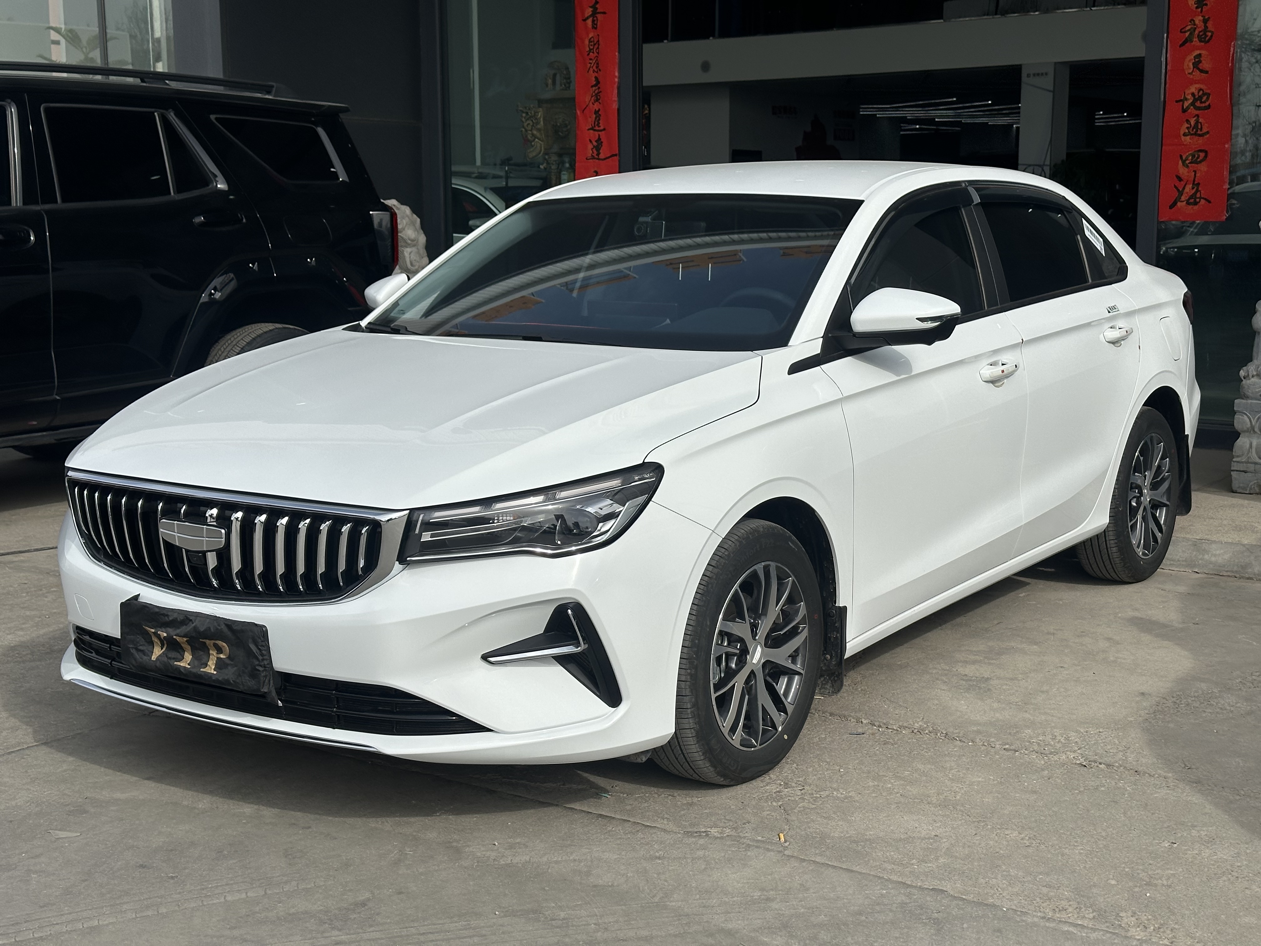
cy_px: 473
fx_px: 1749
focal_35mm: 48
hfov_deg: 39.7
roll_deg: +0.3
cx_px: 630
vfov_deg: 30.3
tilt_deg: -8.5
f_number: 1.78
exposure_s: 1/5556
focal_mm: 6.86
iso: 64
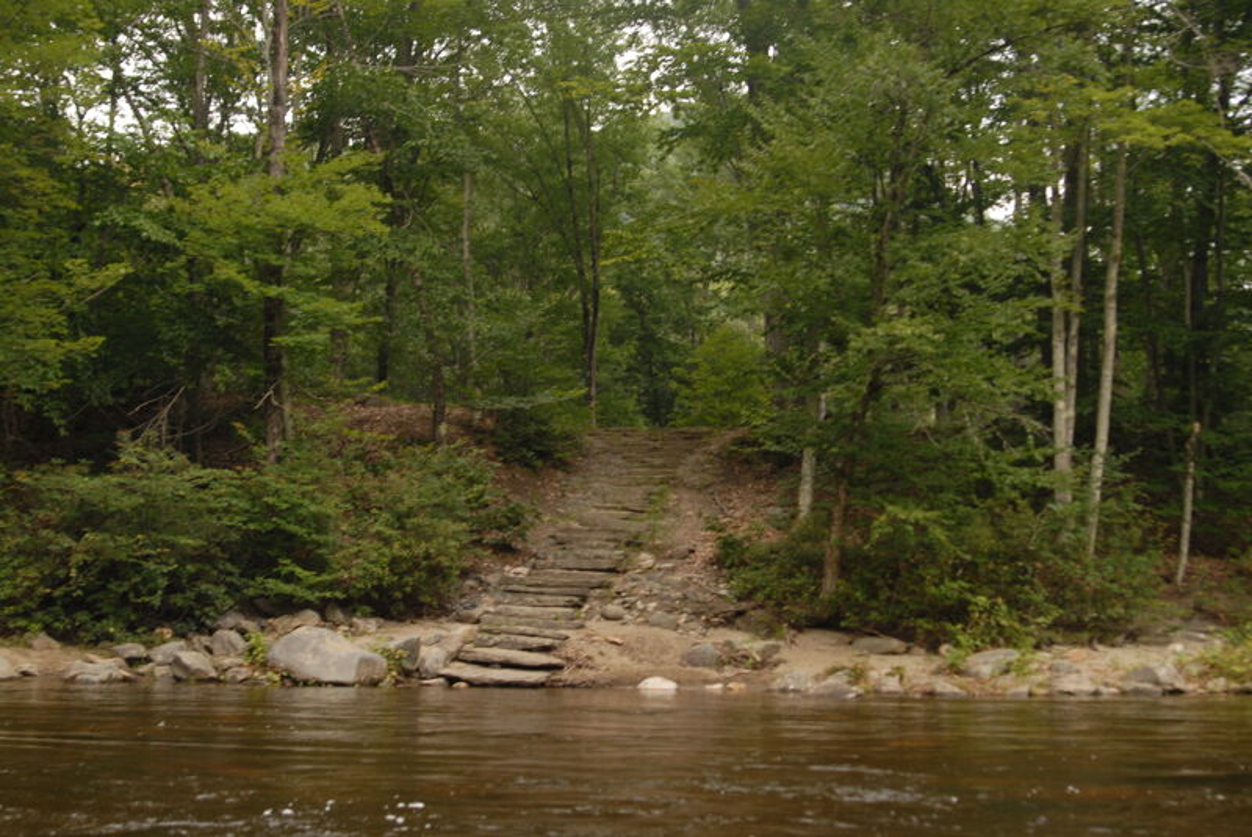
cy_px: 418
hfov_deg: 46.4
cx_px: 626
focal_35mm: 42
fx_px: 1462
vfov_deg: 32.0
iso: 250
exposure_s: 1/60
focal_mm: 28
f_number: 4
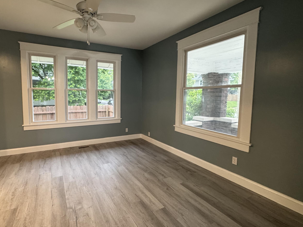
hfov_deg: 86.9
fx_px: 158
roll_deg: -0.5
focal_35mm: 18
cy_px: 108
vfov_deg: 71.5
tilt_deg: -4.3
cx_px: 125
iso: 400
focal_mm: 2.22
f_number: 2.2
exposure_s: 1/60
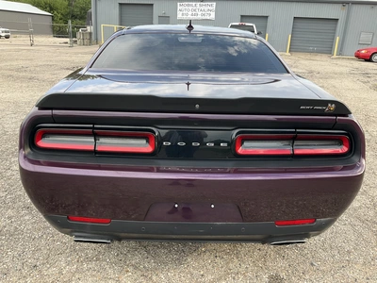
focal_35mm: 29
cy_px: 142
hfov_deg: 61.7
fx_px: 316
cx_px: 188
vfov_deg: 48.2
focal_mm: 3
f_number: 1.8
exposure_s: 1/200
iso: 20
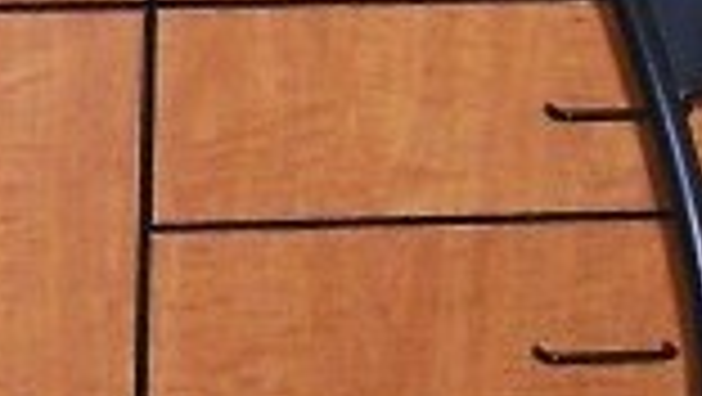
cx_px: 0
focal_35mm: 243
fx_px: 4526
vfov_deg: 5.0
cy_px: 243
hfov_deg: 8.8
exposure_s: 1/60
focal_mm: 5.6
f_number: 2.7
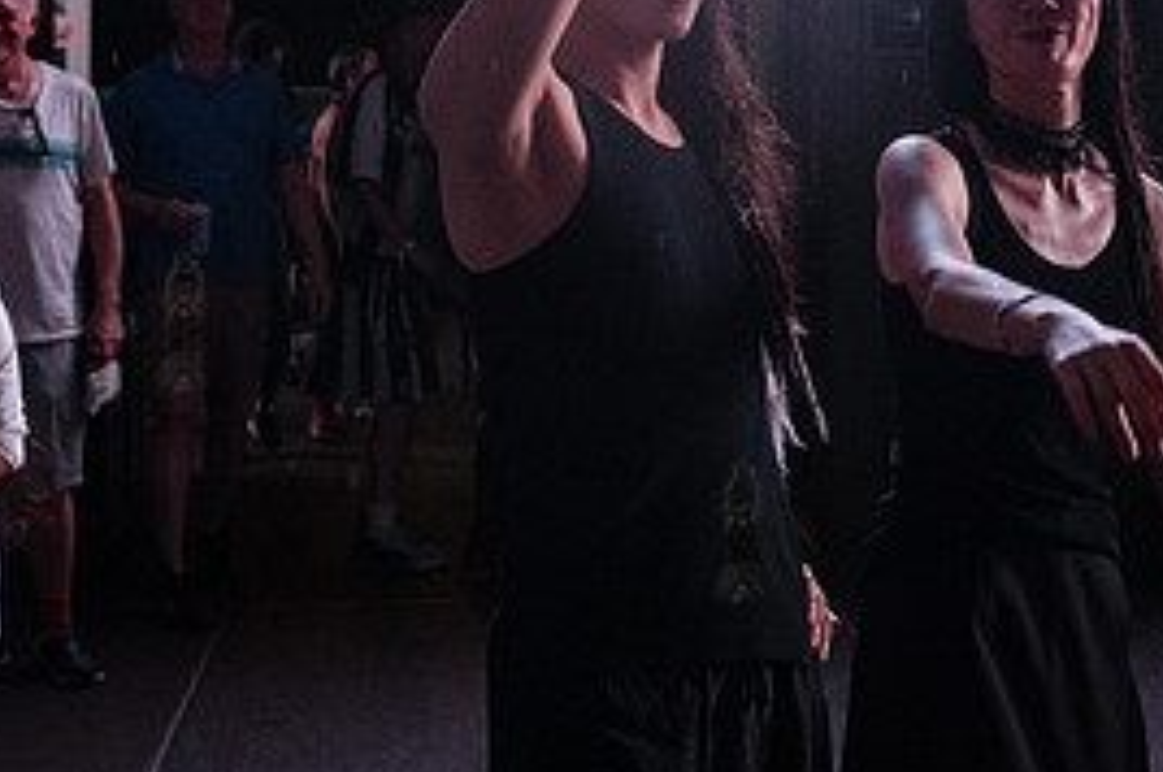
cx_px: 738
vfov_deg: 17.0
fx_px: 2549
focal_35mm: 79
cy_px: 108
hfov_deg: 25.6
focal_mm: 35
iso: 8000
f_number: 4
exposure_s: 1/400
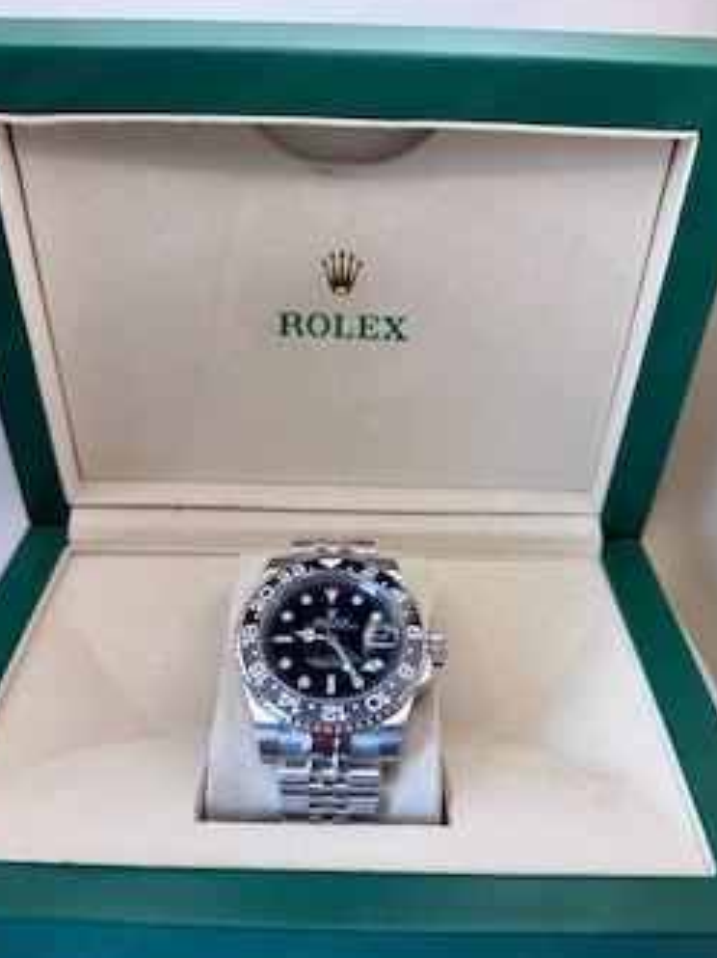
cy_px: 559
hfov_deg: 48.2
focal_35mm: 29
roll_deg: -2.3
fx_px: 801
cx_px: 350
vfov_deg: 61.3
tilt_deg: -35.8
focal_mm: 6.76
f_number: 1.78
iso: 100
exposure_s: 1/121
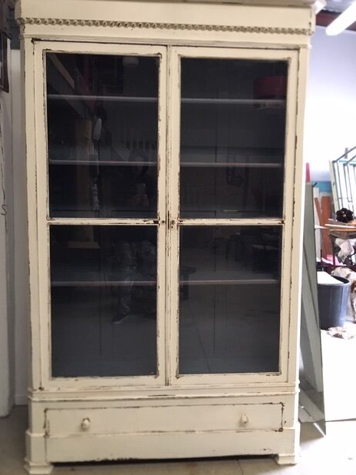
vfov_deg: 60.0
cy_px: 233
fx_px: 412
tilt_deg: -5.0
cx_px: 173
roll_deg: -1.8
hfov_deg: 46.8
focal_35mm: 30
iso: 250
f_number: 2.2
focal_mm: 4.15
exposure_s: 1/25
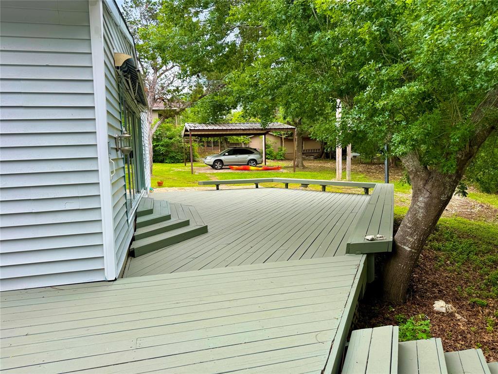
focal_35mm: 24
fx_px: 345
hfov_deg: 71.6
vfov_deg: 56.8
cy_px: 187
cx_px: 249
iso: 80
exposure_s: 1/702
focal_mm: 6.76
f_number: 1.78
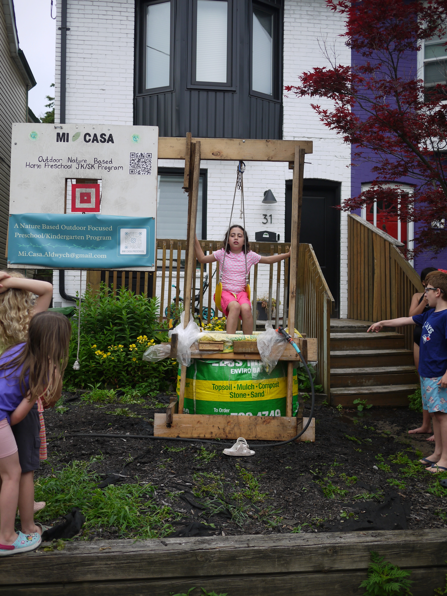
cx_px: 224
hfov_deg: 36.0
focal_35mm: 40
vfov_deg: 46.8
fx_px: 689
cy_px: 298
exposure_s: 1/1000
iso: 100
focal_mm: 20
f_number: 2
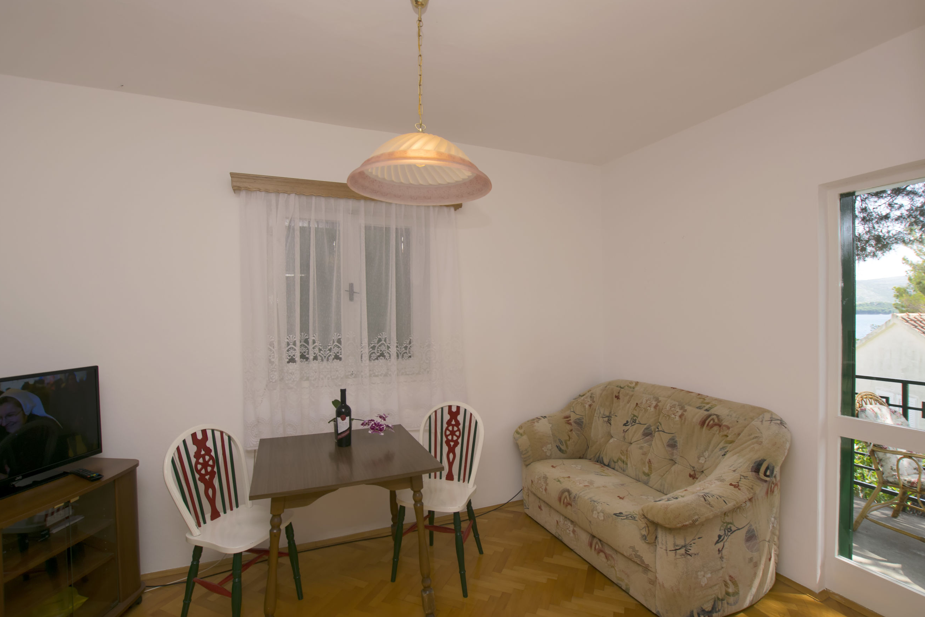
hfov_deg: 96.7
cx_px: 467
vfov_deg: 73.7
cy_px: 317
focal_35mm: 16
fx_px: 411
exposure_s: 1/160
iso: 100
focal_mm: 10
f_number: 5.6
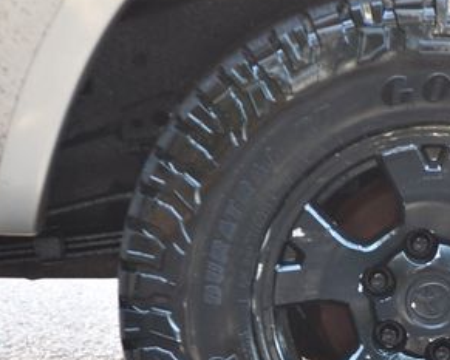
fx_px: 4610
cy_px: 281
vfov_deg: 4.5
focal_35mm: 346
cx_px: 407
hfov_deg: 5.6
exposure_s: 1/125
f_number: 4.8
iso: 1400
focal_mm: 112
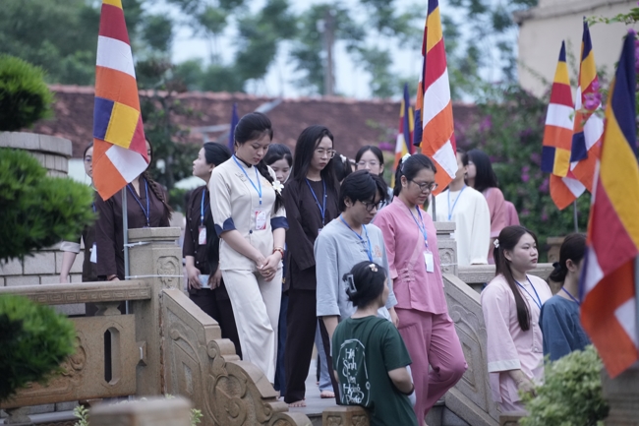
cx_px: 320
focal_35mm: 150
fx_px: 2662
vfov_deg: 9.1
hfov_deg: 13.7
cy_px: 213
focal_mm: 150
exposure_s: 1/400
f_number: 2.8
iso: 4000
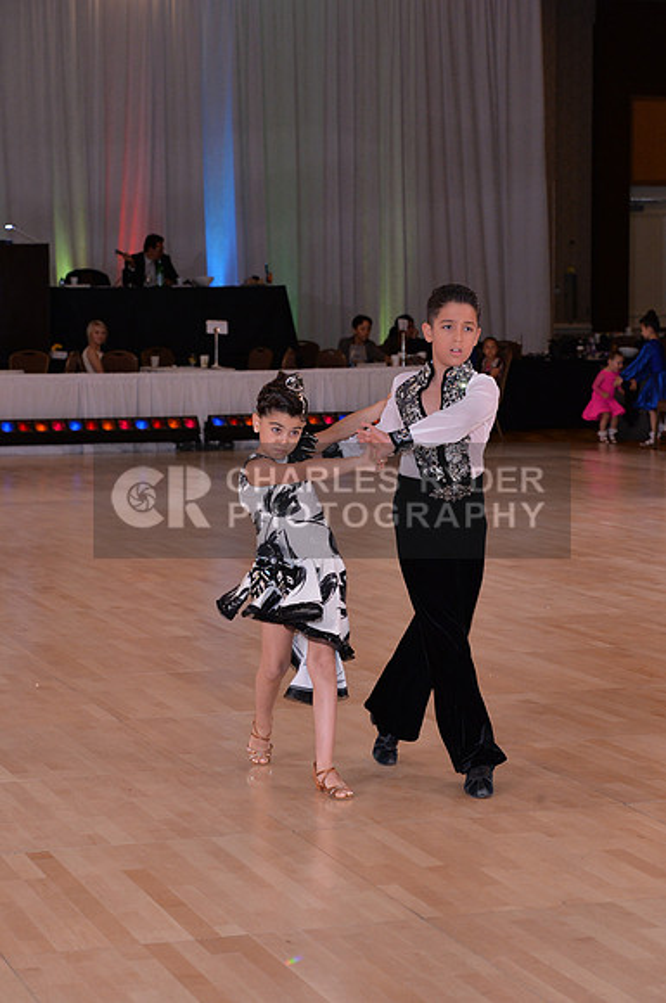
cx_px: 333
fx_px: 2727
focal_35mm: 98
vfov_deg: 20.8
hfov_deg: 13.9
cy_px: 502
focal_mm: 98
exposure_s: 1/250
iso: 2000
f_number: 6.3
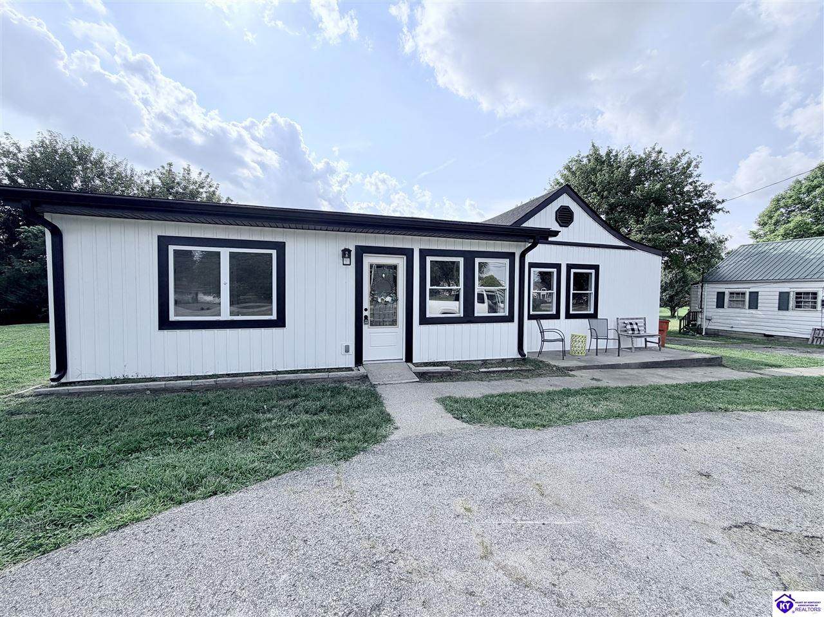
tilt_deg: -2.6
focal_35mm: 14
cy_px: 308
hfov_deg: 102.1
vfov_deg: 85.6
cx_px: 412
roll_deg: +0.9
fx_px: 333
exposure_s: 1/1167
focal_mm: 2.22
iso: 25
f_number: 2.2
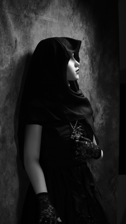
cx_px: 70
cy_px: 112
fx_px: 748
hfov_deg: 9.6
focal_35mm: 126
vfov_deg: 17.0
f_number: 4
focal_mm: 80
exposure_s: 1/60
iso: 800
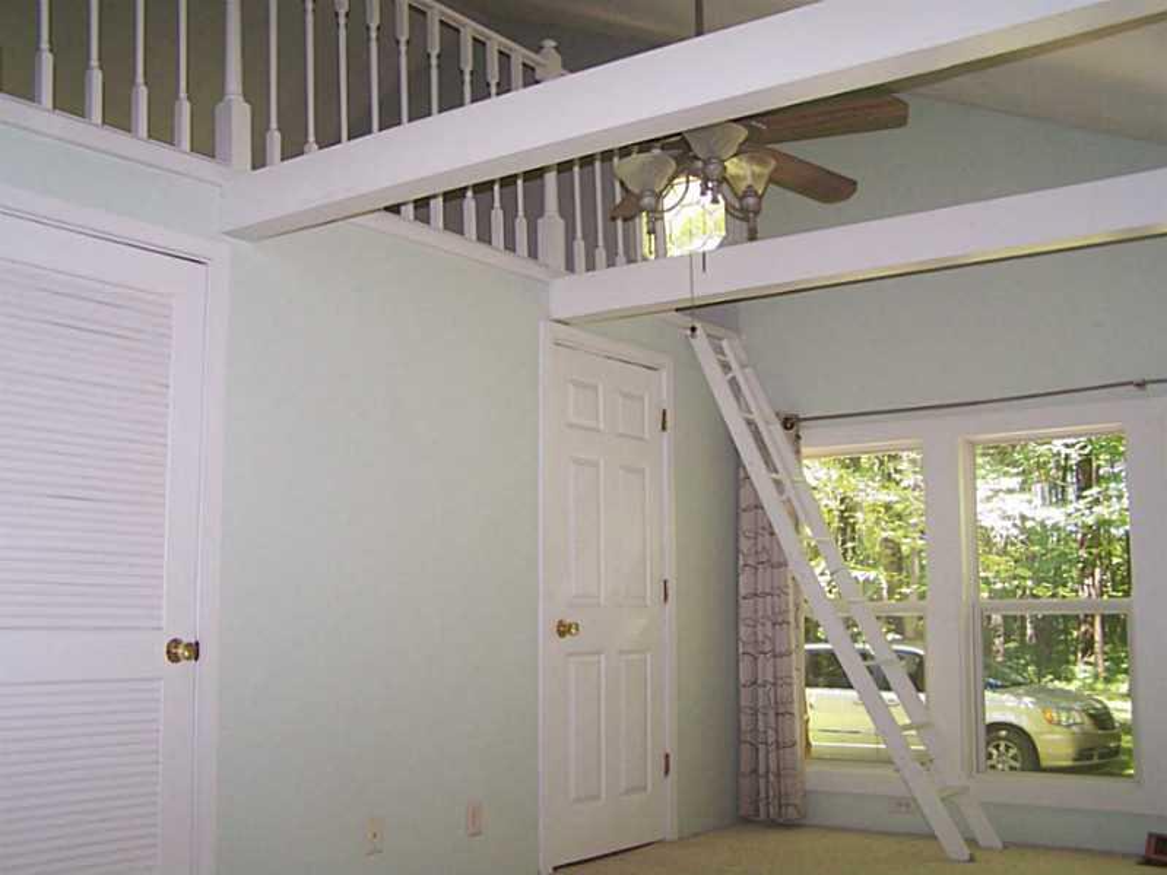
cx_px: 584
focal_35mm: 38
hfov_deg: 49.0
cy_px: 438
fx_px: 1281
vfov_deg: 37.7
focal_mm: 6.3
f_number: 2.8
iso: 140
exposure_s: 1/60
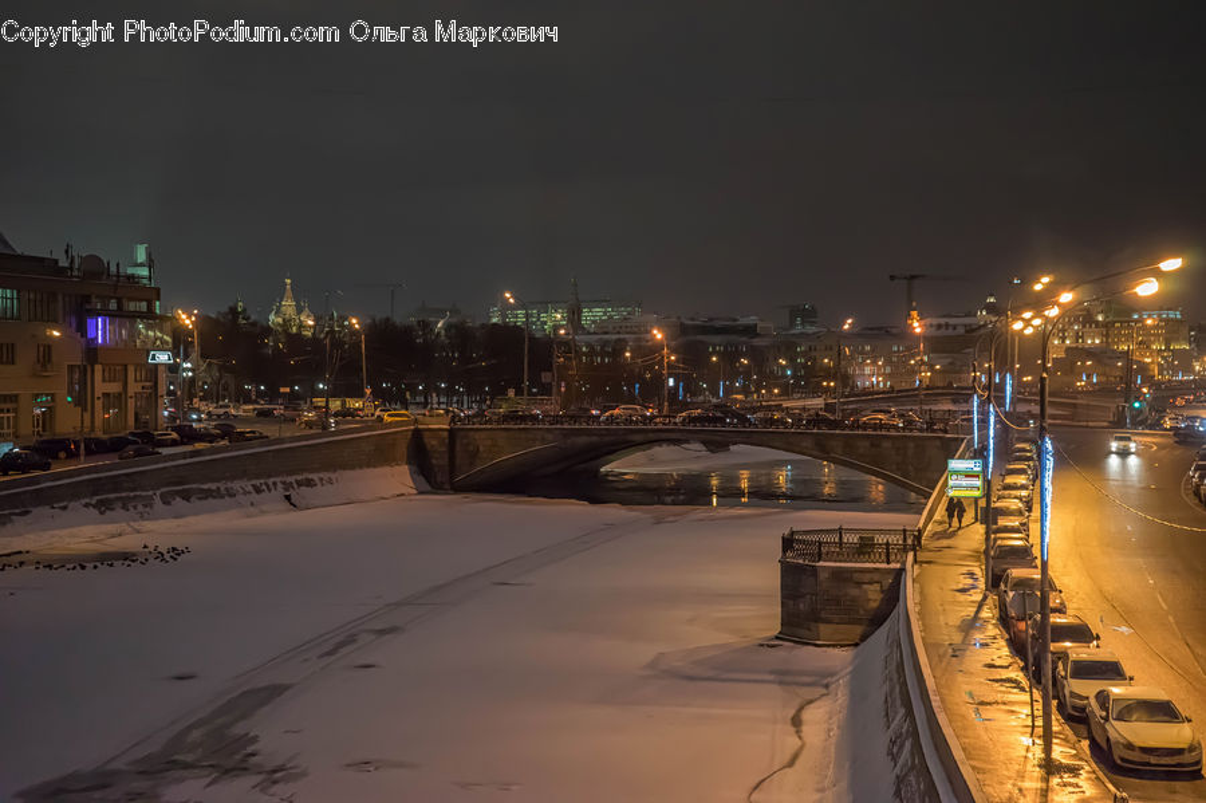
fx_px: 1942
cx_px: 603
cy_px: 402
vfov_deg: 23.4
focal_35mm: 58
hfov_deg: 34.5
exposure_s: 1/50
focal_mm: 58
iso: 6400
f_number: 5
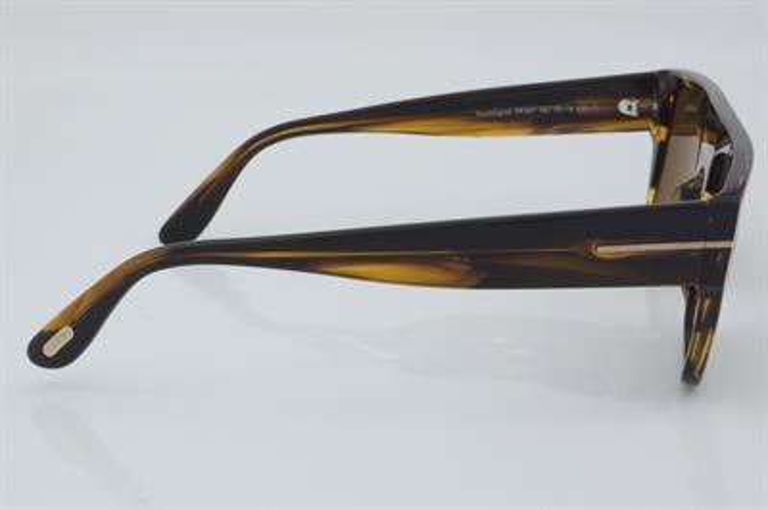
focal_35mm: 75
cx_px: 384
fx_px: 1599
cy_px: 255
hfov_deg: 27.0
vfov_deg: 18.2
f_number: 32
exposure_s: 1/4
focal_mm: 50
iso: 100
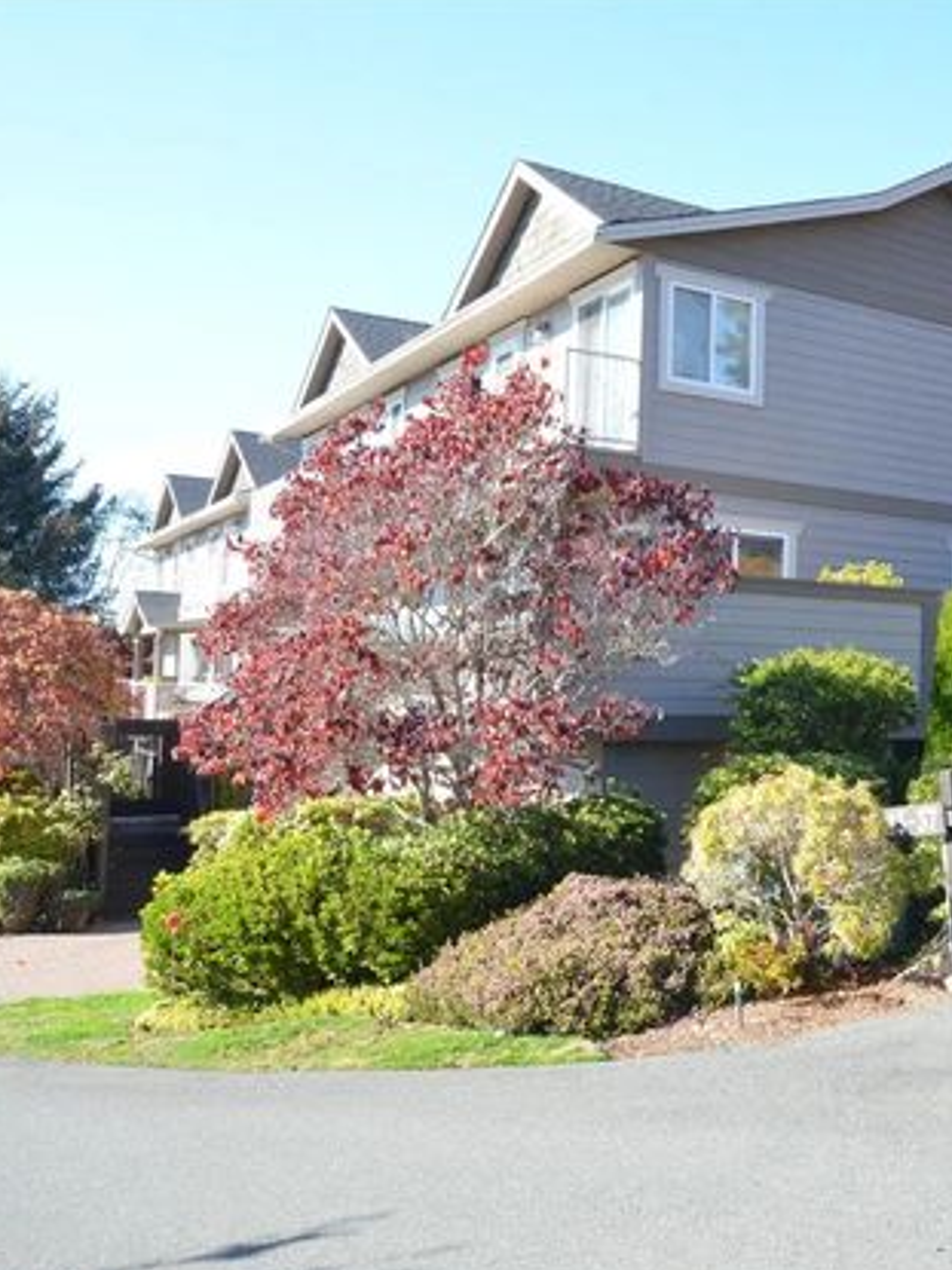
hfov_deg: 35.6
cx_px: 863
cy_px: 640
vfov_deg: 49.3
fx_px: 1385
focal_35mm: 38
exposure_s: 1/500
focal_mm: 17
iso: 2000
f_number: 11
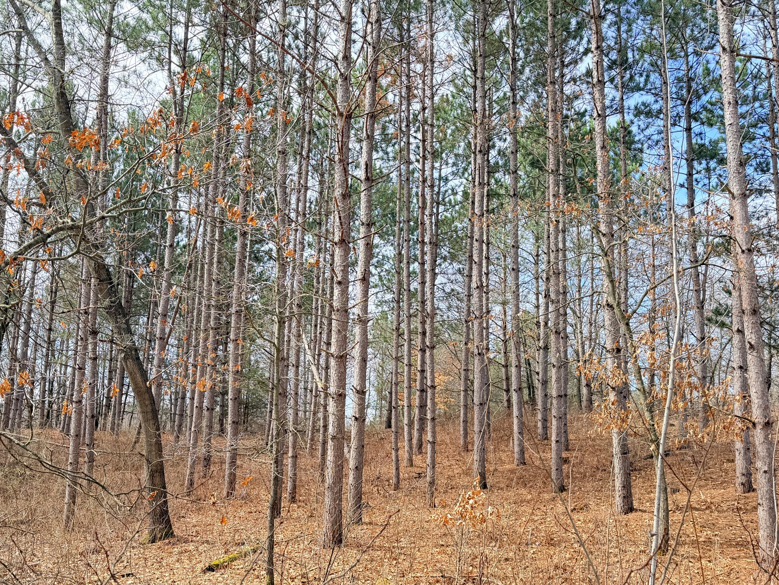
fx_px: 720
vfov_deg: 44.0
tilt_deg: +8.2
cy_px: 342
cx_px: 315
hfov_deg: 56.4
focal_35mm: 32
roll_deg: -2.5
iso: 100
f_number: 1.78
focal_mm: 6.76
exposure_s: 1/750
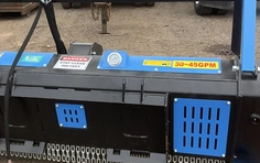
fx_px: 369
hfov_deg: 38.6
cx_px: 100
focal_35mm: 52
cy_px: 72
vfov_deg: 24.9
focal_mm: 3
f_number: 1.8
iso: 25
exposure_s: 1/545
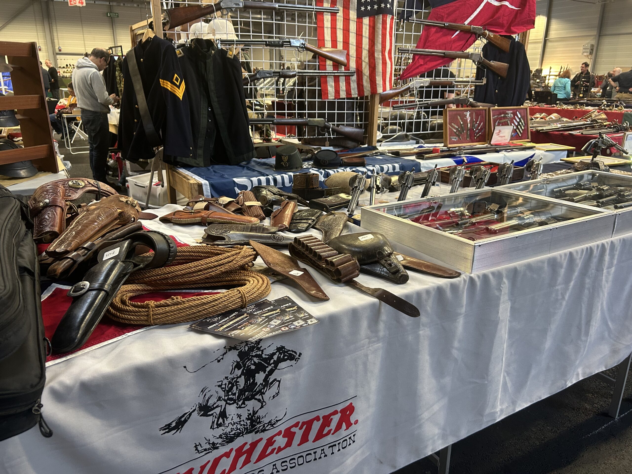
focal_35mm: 26
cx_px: 316
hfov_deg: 67.3
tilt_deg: -16.9
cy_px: 237
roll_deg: -0.3
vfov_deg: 53.1
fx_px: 475
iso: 200
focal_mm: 5.7
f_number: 1.5
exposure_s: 1/50
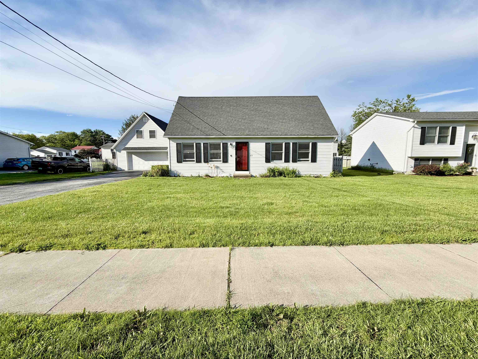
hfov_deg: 102.1
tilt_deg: -5.9
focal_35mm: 14
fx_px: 193
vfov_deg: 85.7
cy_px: 180
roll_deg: -0.1
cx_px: 239
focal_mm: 2.22
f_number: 2.2
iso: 20
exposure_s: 1/955
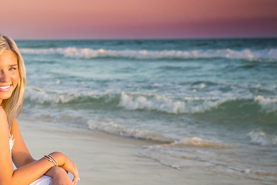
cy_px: 149
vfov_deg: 13.1
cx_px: 15
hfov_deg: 19.2
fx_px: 800
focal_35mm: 104
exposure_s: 1/1000
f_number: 4
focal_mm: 43
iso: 250
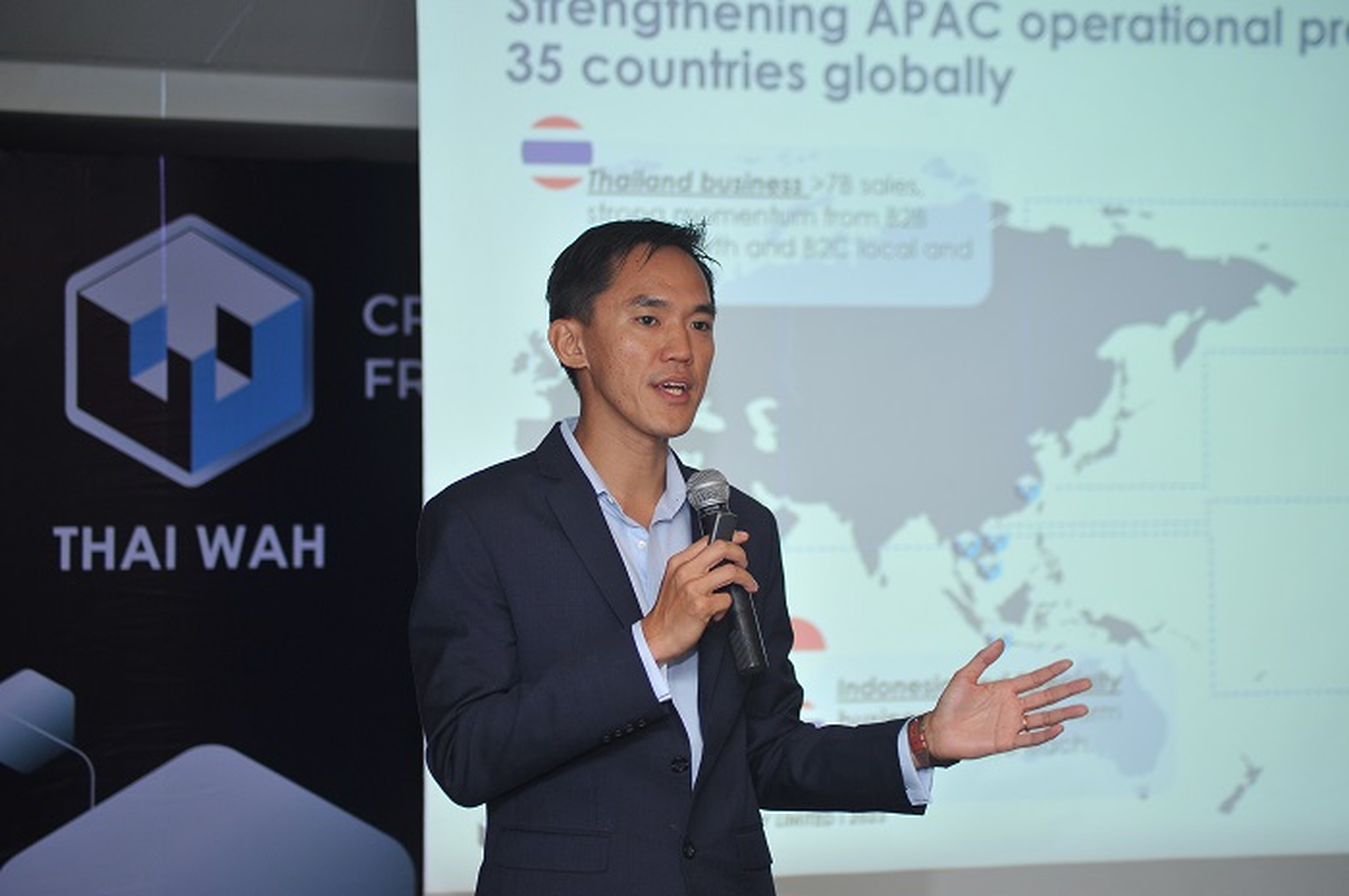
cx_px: 674
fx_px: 3443
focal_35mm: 92
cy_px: 448
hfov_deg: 22.2
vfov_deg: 14.8
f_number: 4
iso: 1000
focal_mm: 92
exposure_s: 1/160
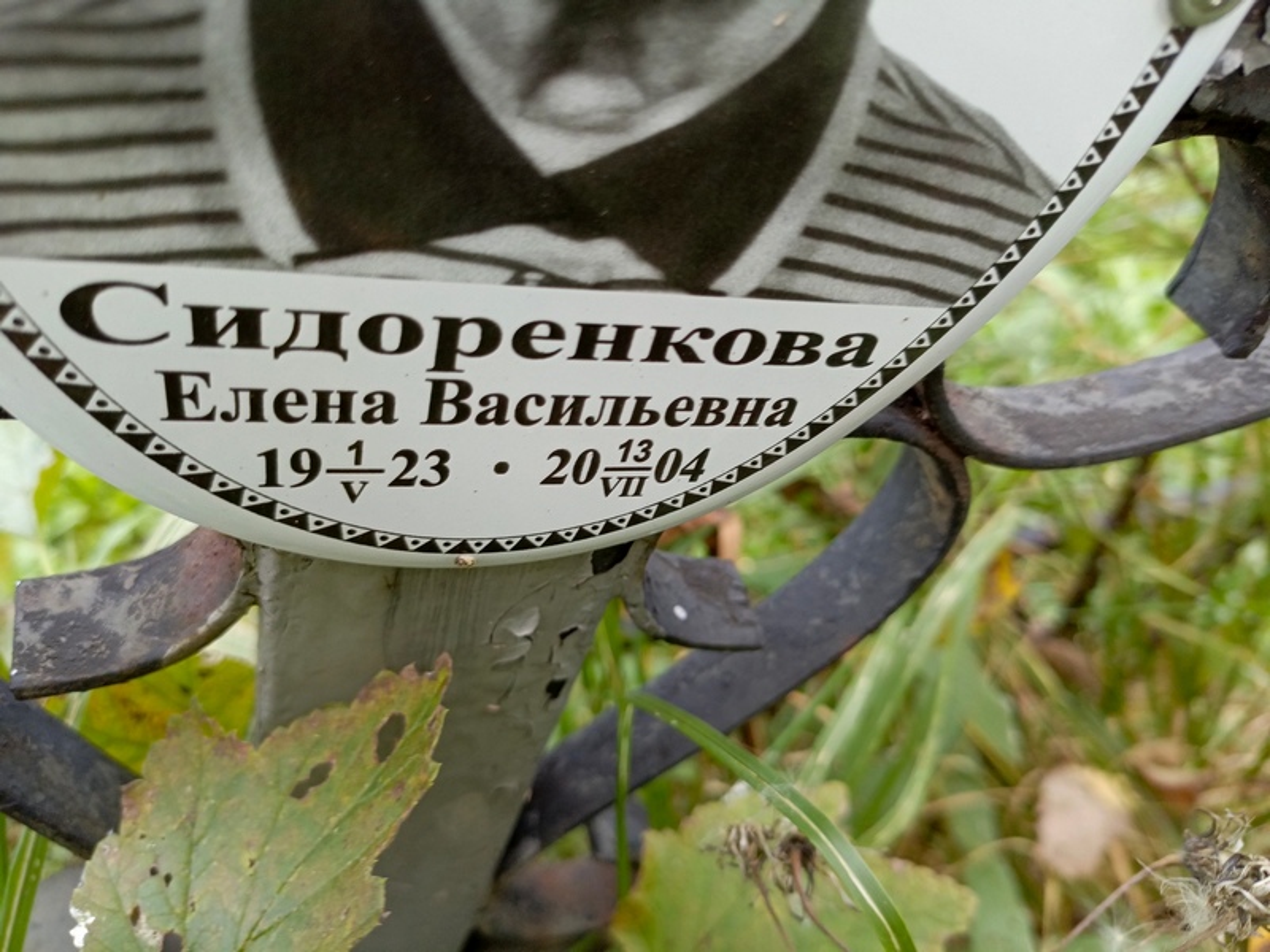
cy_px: 476
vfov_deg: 54.9
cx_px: 635
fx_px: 917
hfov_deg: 69.4
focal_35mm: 25
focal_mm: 4.76
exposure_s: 1/100
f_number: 1.69
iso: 188
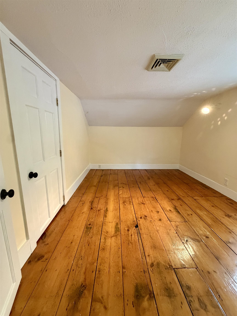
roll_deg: -1.2
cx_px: 118
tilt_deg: -11.2
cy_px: 158
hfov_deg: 85.7
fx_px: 128
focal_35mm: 14
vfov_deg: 102.1
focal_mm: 2.22
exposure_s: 1/60
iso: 500
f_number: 2.2
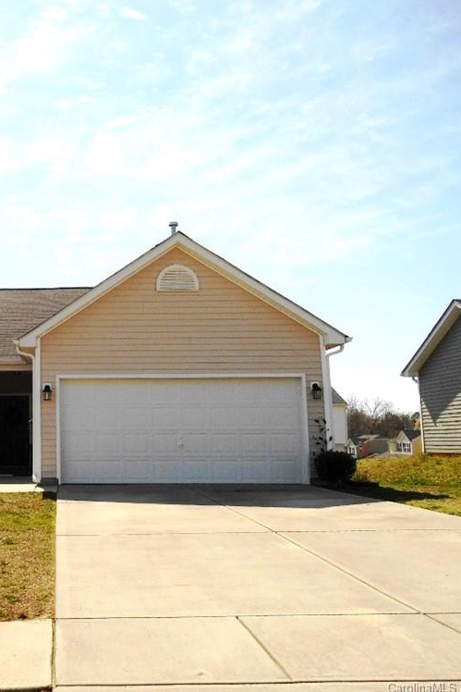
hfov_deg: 33.4
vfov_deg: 51.9
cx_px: 19
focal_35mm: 37
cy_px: 341
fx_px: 710
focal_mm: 4.7
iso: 80
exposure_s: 1/1250
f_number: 3.4
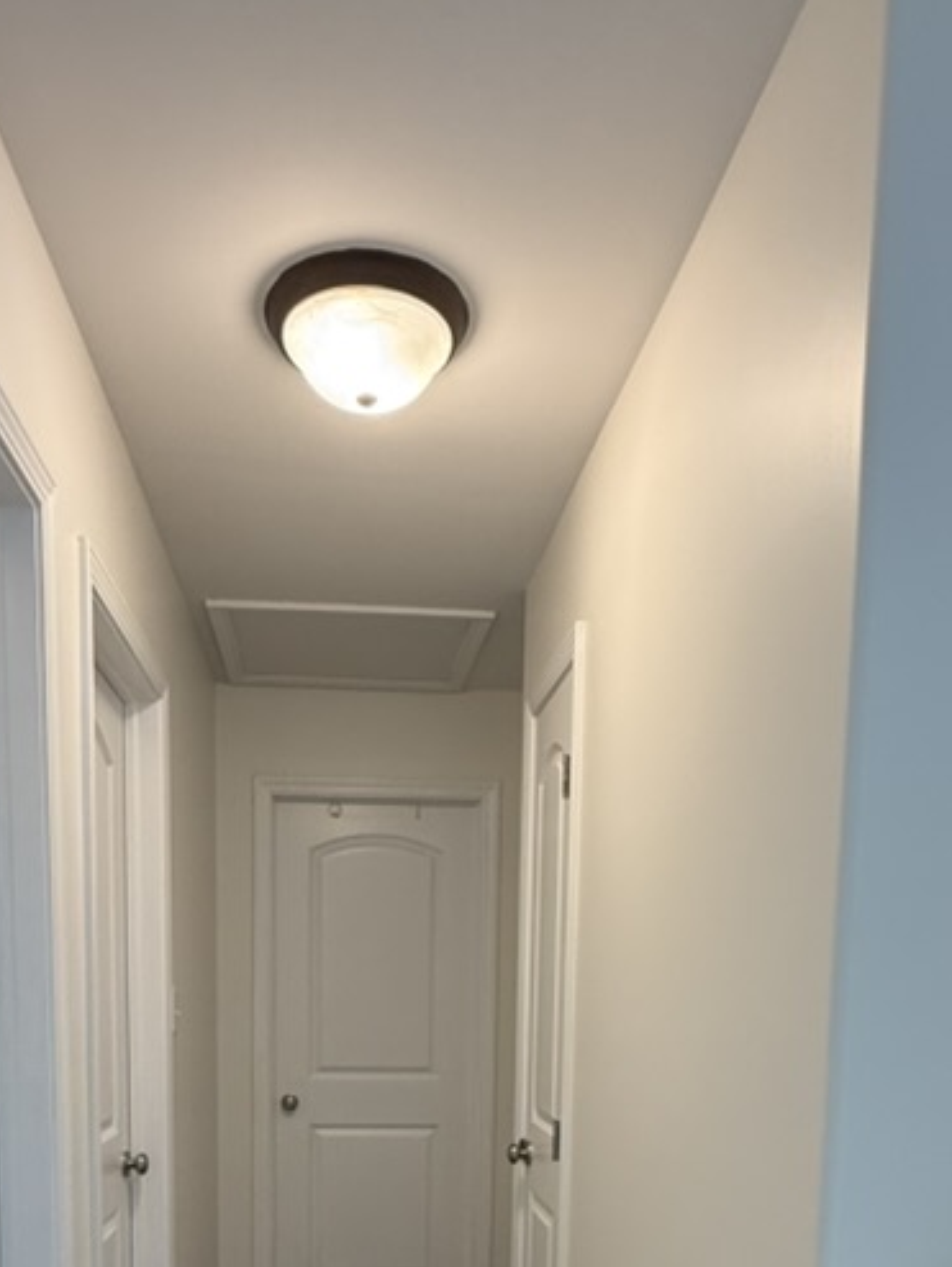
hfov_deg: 48.2
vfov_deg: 54.9
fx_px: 1062
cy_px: 1103
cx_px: 418
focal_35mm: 29
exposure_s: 1/60
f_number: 2.2
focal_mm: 2.22
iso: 200
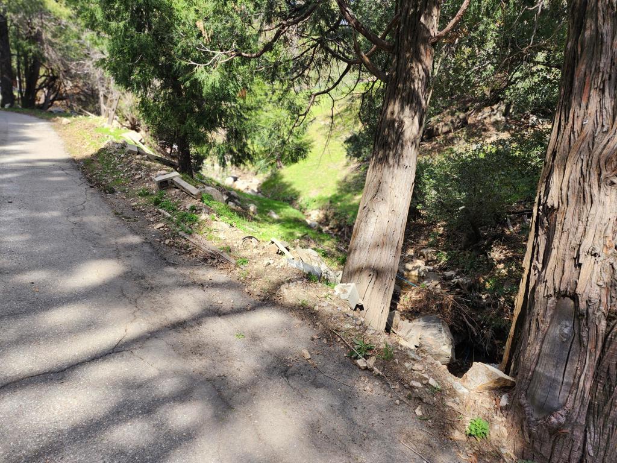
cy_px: 232
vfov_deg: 58.9
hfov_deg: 73.9
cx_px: 308
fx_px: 410
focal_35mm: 23
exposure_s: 1/247
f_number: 1.8
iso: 12
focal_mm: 6.4
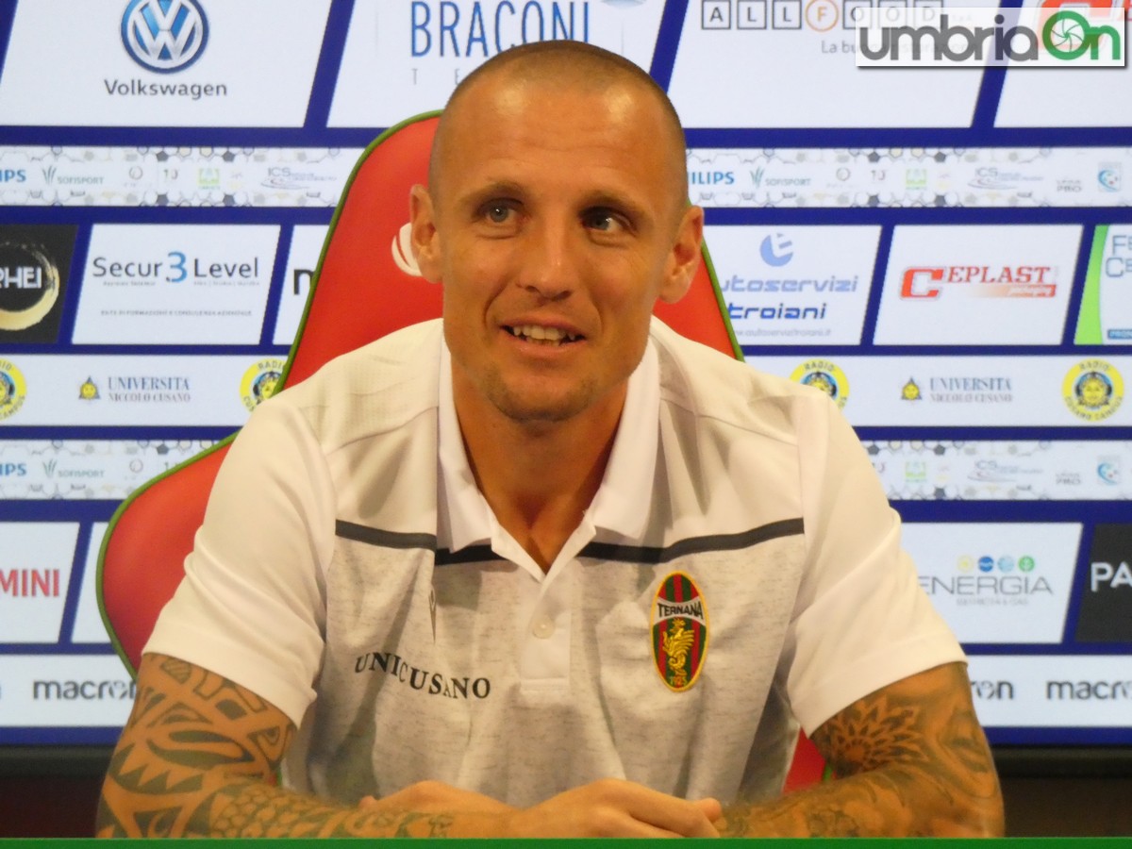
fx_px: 7489
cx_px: 566
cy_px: 424
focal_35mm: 229
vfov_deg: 6.5
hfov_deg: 8.6
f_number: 5.5
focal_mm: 41.1
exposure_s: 1/80
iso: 1250
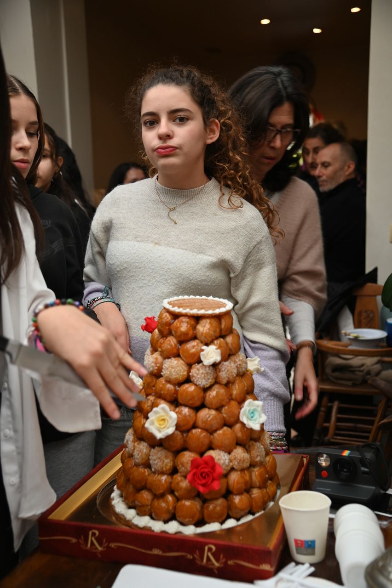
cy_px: 294
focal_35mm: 46
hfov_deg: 29.2
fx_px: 752
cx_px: 196
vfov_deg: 42.8
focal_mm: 46
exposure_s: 1/125
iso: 640
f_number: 4
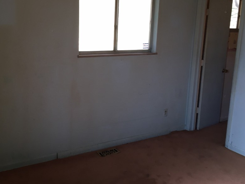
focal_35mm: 38
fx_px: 269
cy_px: 78
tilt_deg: -5.8
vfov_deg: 37.6
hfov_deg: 48.7
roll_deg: -2.6
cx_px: 98
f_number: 2.2
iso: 32
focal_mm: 4.15
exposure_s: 1/40
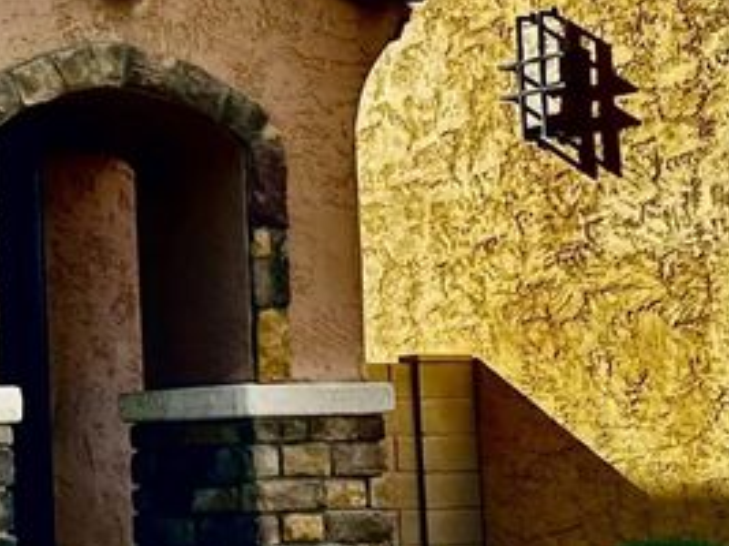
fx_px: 1937
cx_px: -317
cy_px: 60
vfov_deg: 15.9
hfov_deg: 19.1
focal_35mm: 92
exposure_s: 1/1916
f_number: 1.78
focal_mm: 6.86
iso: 80
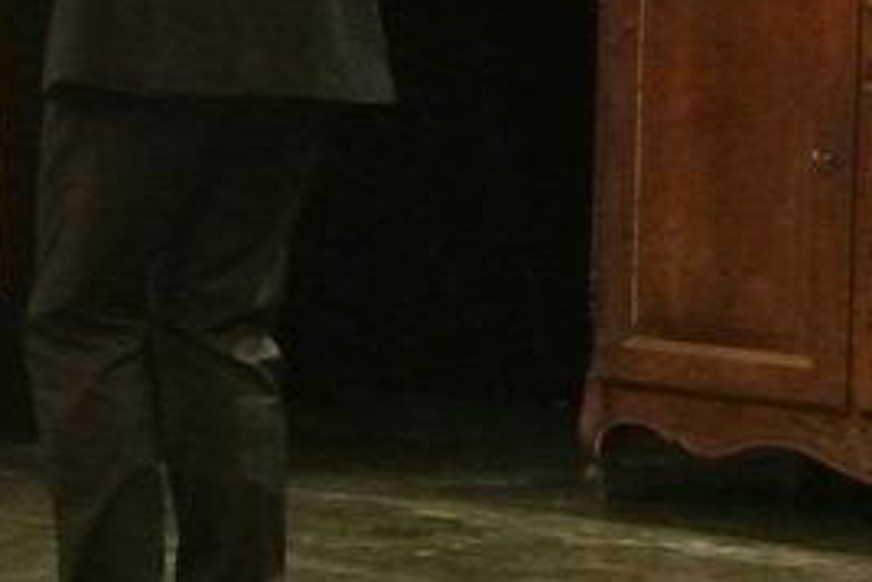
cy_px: -102
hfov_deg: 7.3
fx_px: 6810
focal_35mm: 281
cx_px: 91
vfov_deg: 4.9
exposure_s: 1/100
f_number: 6.3
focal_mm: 35
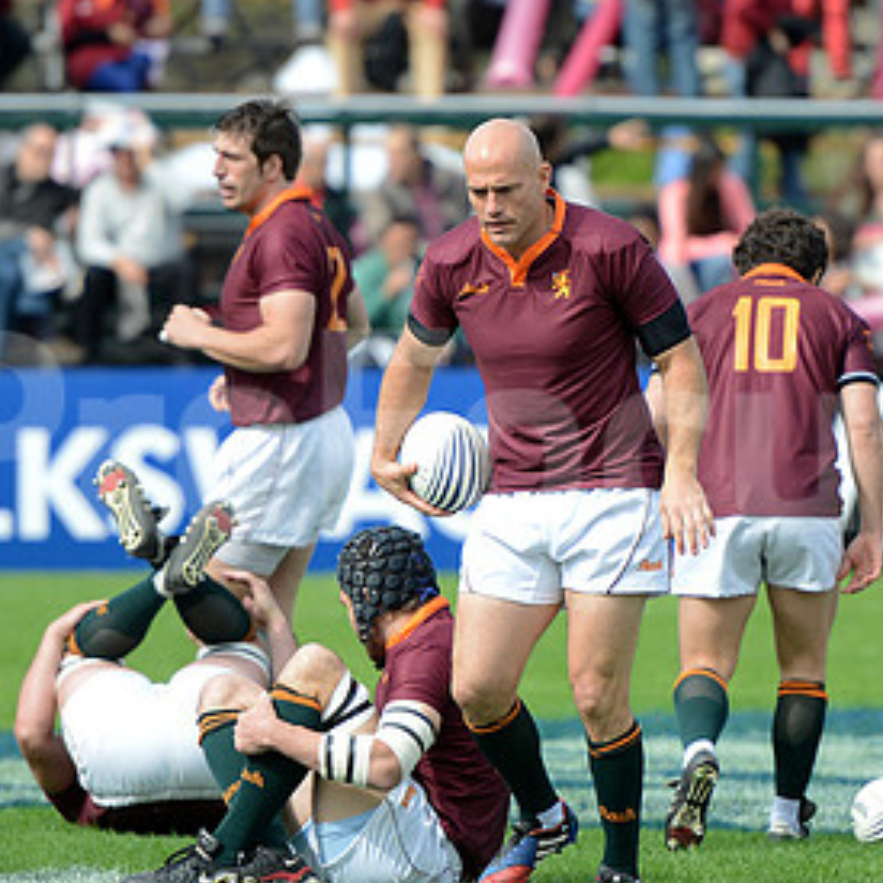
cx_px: 183
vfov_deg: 5.0
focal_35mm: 349
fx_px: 10072
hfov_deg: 5.0
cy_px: 425
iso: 250
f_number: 2.8
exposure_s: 1/1250
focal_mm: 195
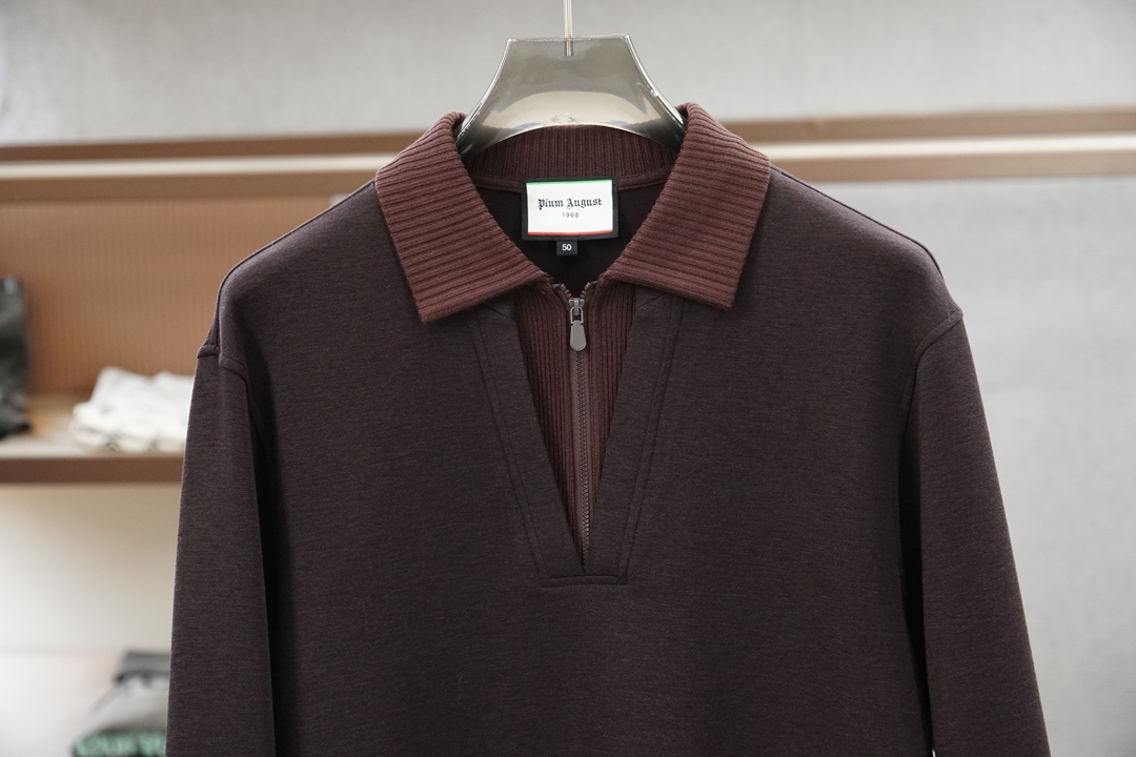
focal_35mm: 80
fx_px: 2508
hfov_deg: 25.5
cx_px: 568
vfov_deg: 17.2
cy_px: 378
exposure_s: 1/125
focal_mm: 53
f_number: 4
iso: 1600
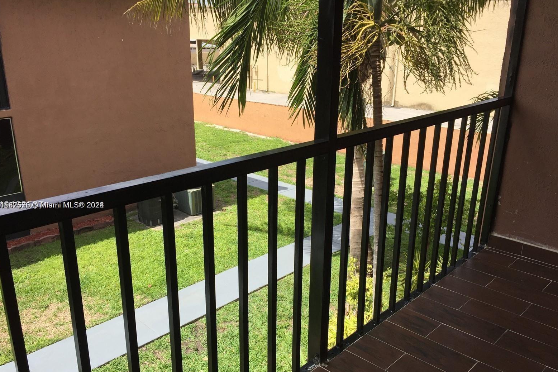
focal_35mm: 31
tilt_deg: -19.7
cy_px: 206
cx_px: 276
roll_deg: -1.4
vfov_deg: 42.3
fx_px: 480
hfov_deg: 60.3
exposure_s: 1/1522
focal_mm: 4.15
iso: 32
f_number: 2.2
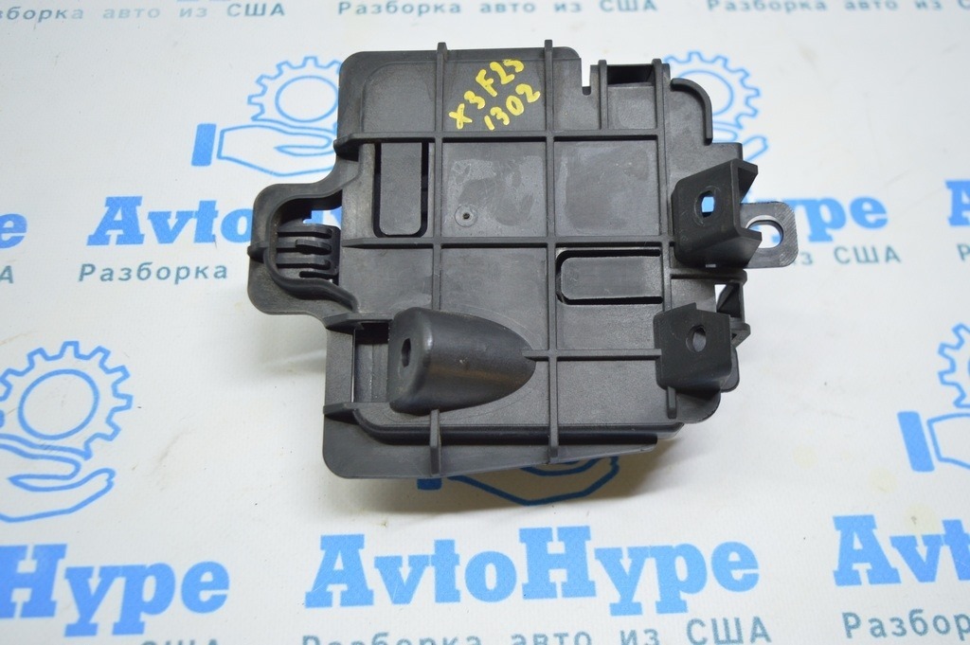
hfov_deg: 53.2
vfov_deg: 36.8
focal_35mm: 36
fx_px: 969
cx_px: 485
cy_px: 322
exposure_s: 1/40
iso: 400
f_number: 4
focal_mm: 24
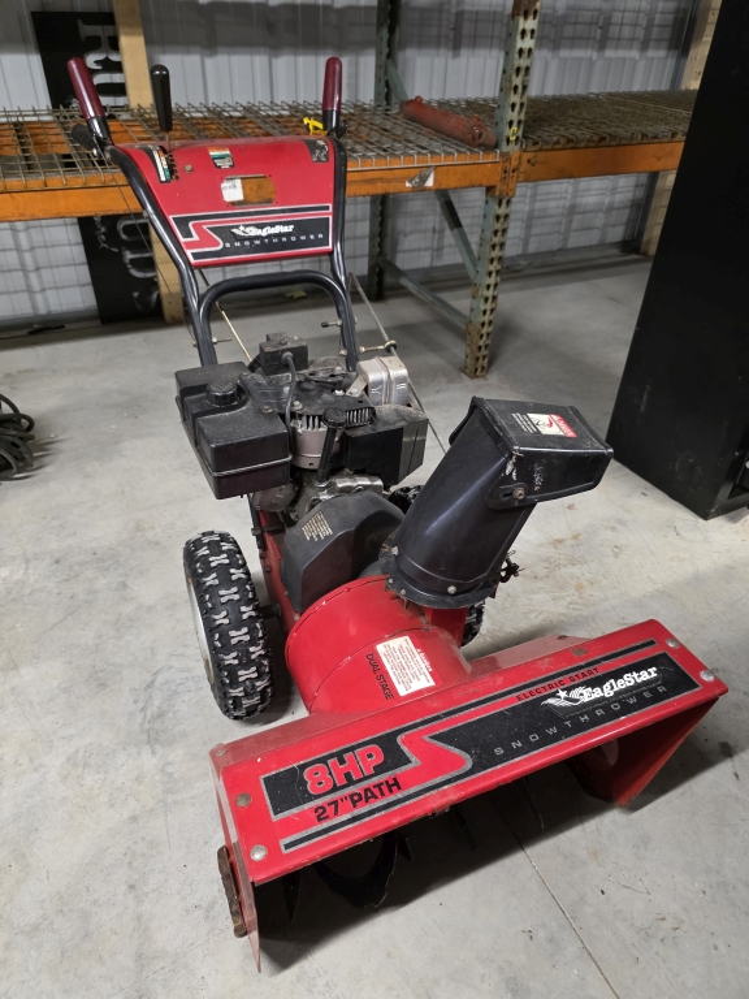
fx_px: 664
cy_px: 500
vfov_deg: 73.9
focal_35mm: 23
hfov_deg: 58.9
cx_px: 374
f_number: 1.7
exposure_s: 1/120
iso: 800
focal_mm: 6.3
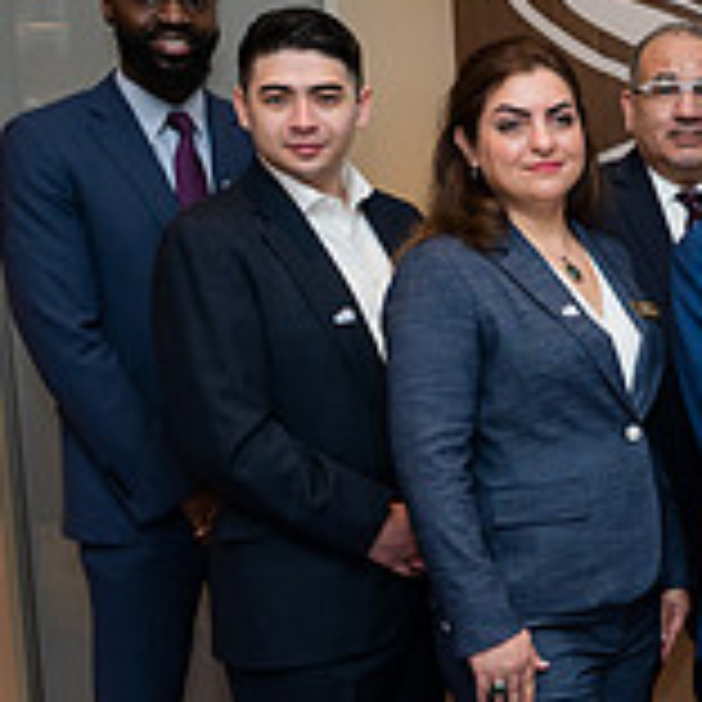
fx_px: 1927
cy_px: 383
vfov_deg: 20.6
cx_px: 1011
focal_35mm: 84
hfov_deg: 18.6
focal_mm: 25.5
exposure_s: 1/160
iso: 640
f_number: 4.5
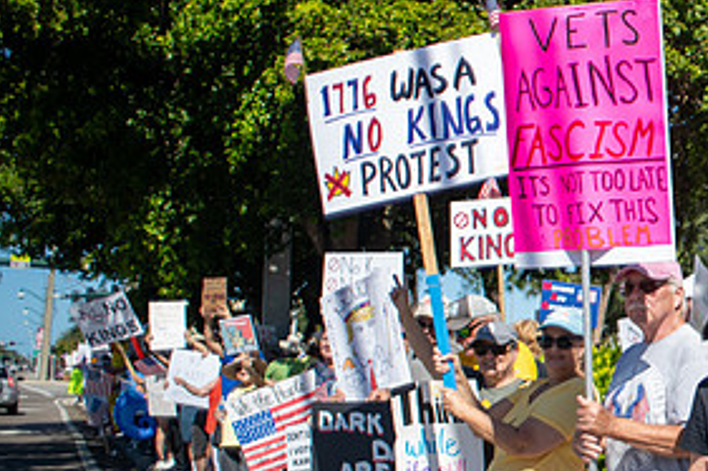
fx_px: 1061
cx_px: 922
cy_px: 282
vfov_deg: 25.0
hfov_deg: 29.6
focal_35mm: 54
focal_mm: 20
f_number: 5
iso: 64
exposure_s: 1/640
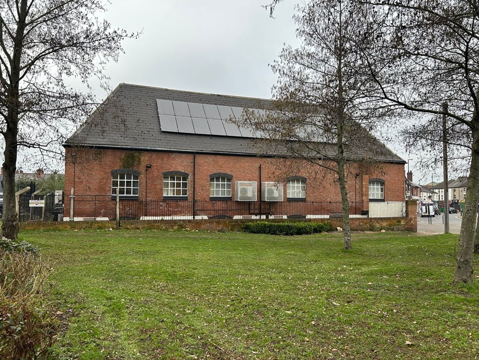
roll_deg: +0.0
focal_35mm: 26
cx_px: 240
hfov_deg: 67.3
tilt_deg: +2.6
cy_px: 180
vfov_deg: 53.1
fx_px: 360
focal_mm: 5.7
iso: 50
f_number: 1.5
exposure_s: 1/873
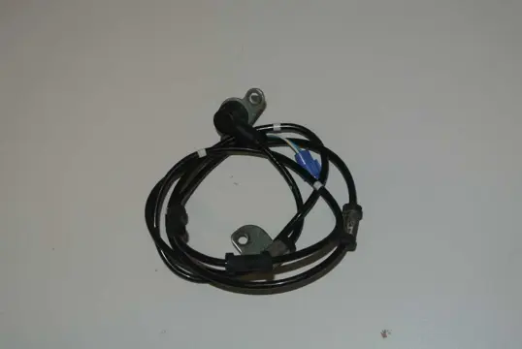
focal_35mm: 54
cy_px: 174
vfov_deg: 25.1
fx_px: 784
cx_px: 261
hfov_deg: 36.8
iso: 200
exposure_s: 1/60
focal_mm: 20.3
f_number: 5
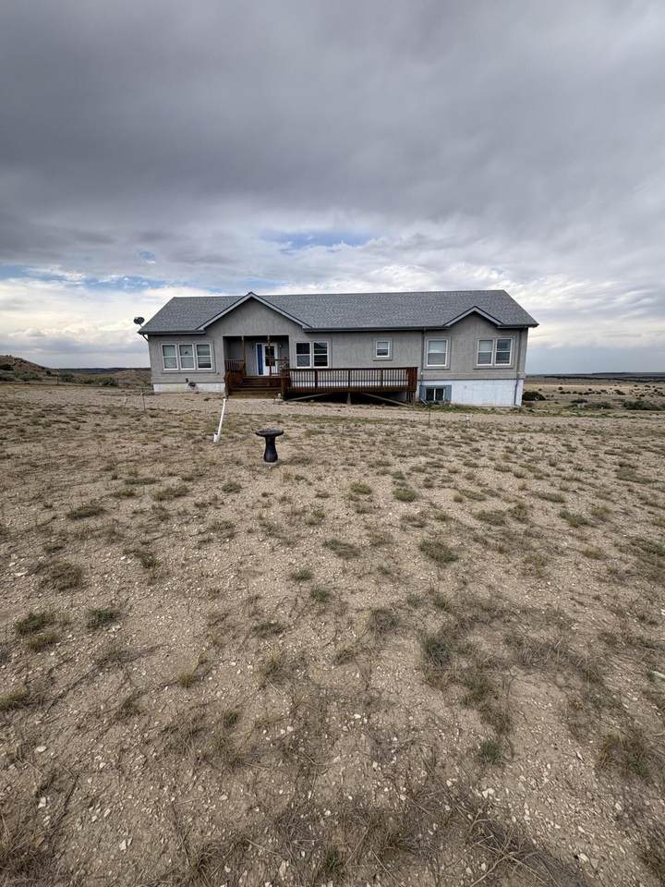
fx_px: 359
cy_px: 444
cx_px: 332
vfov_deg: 102.1
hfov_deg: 85.7
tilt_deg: -8.8
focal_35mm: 14
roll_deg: +1.2
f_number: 2.2
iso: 50
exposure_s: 1/1536
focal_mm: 2.22
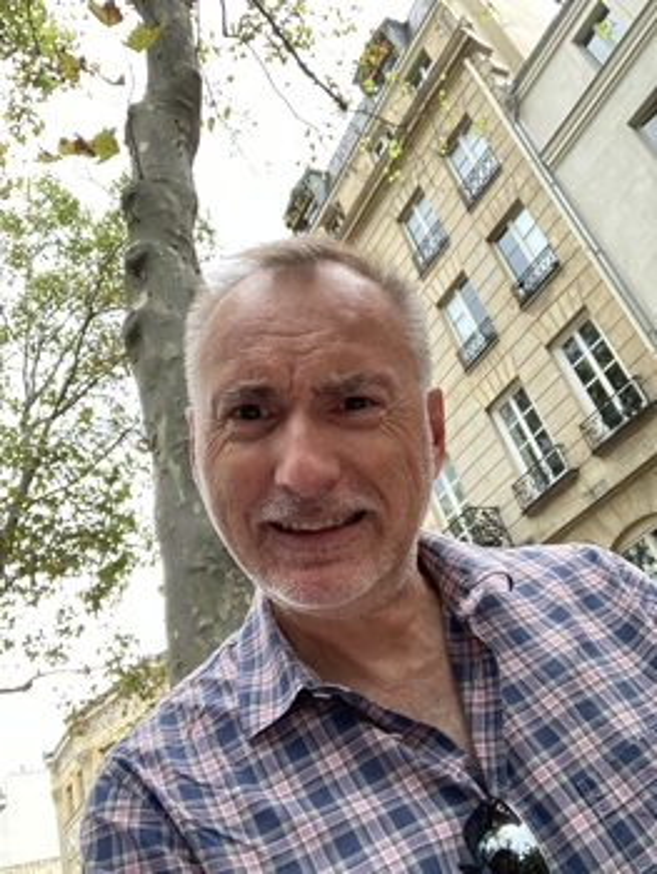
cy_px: 437
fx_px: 809
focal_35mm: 32
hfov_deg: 44.2
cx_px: 328
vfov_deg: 56.8
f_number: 2.2
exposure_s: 1/60
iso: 160
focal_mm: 2.87
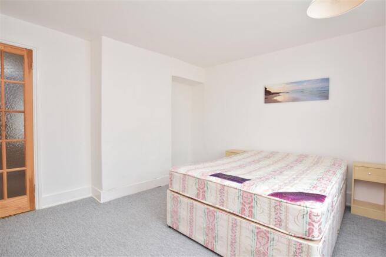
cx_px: 193
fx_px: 161
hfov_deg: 100.4
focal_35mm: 15
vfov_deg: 77.3
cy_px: 128
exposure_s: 1/20
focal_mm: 10
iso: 200
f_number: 5
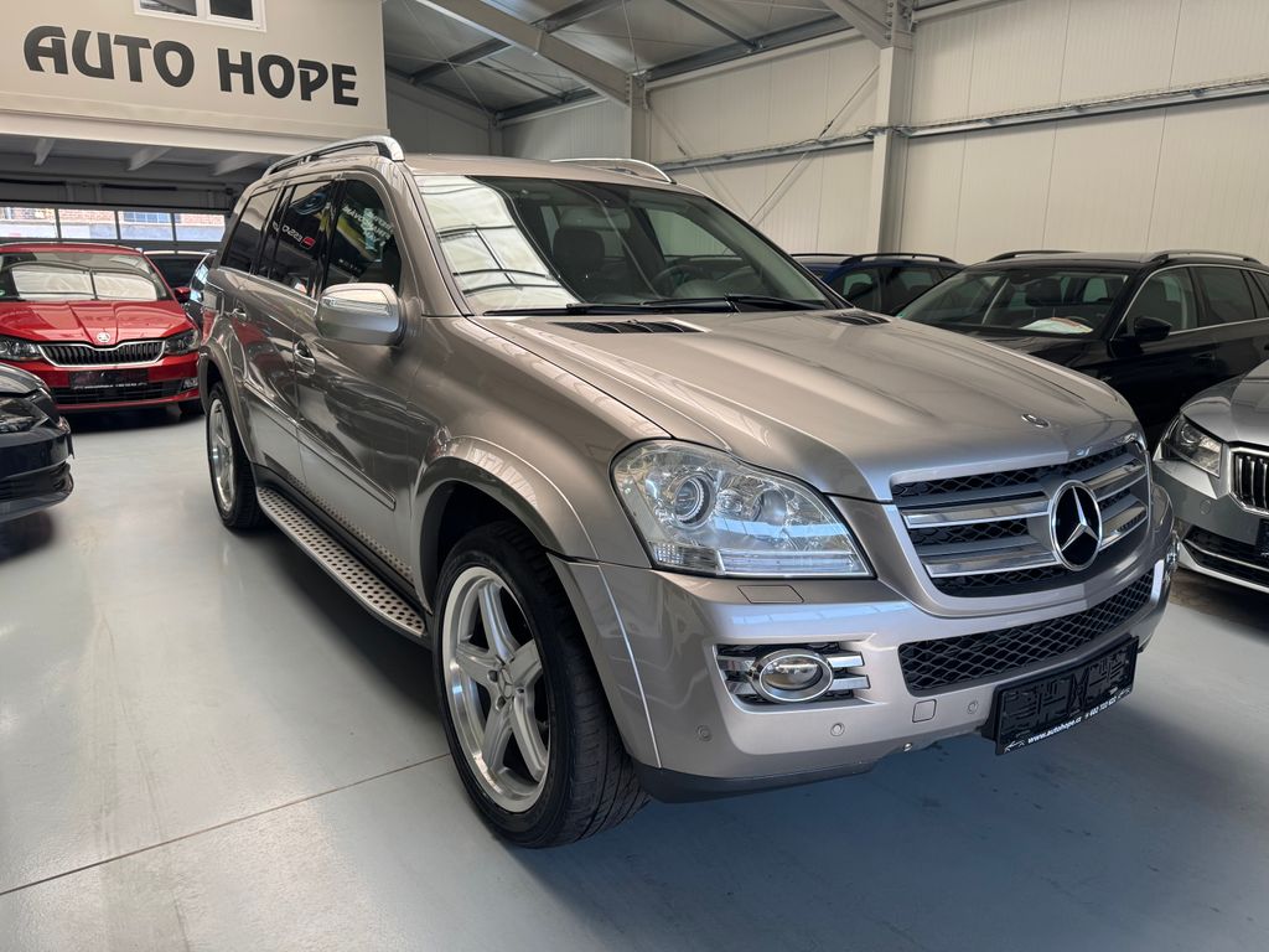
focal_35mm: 24
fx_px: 880
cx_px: 634
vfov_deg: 56.8
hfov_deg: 71.6
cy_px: 476
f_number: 1.78
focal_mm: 6.76
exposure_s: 1/121
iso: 100
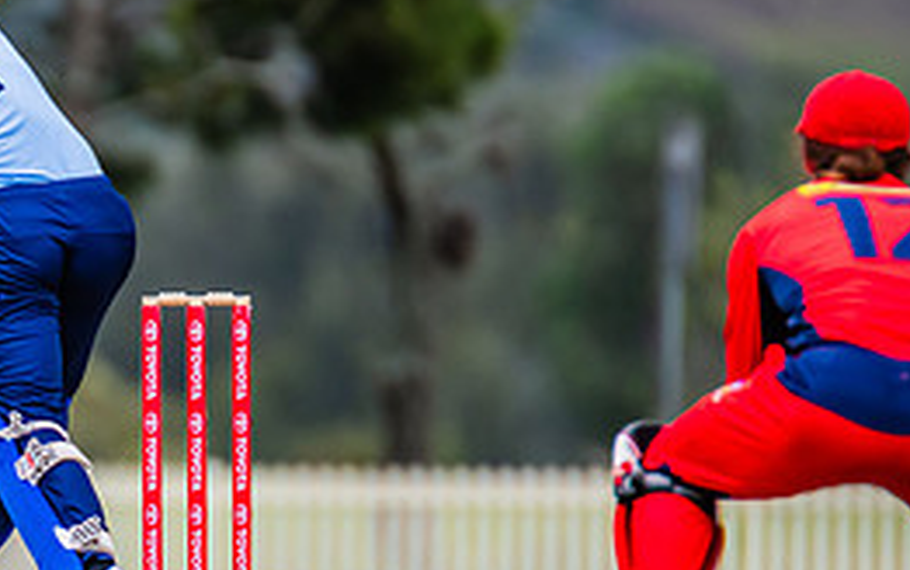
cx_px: 6
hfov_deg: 1.5
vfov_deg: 0.9
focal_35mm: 1434
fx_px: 35579
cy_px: 201
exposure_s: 1/1600
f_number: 5.6
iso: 800
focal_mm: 600
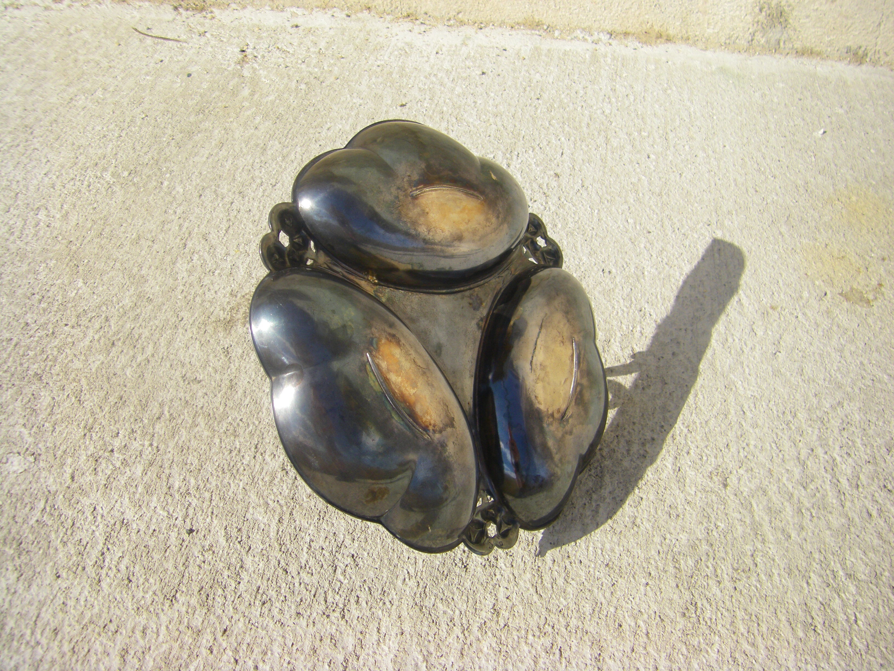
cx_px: 447
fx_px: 981
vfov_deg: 37.7
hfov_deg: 49.0
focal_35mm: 38
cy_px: 336
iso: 64
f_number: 7
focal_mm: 6.3
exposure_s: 1/200
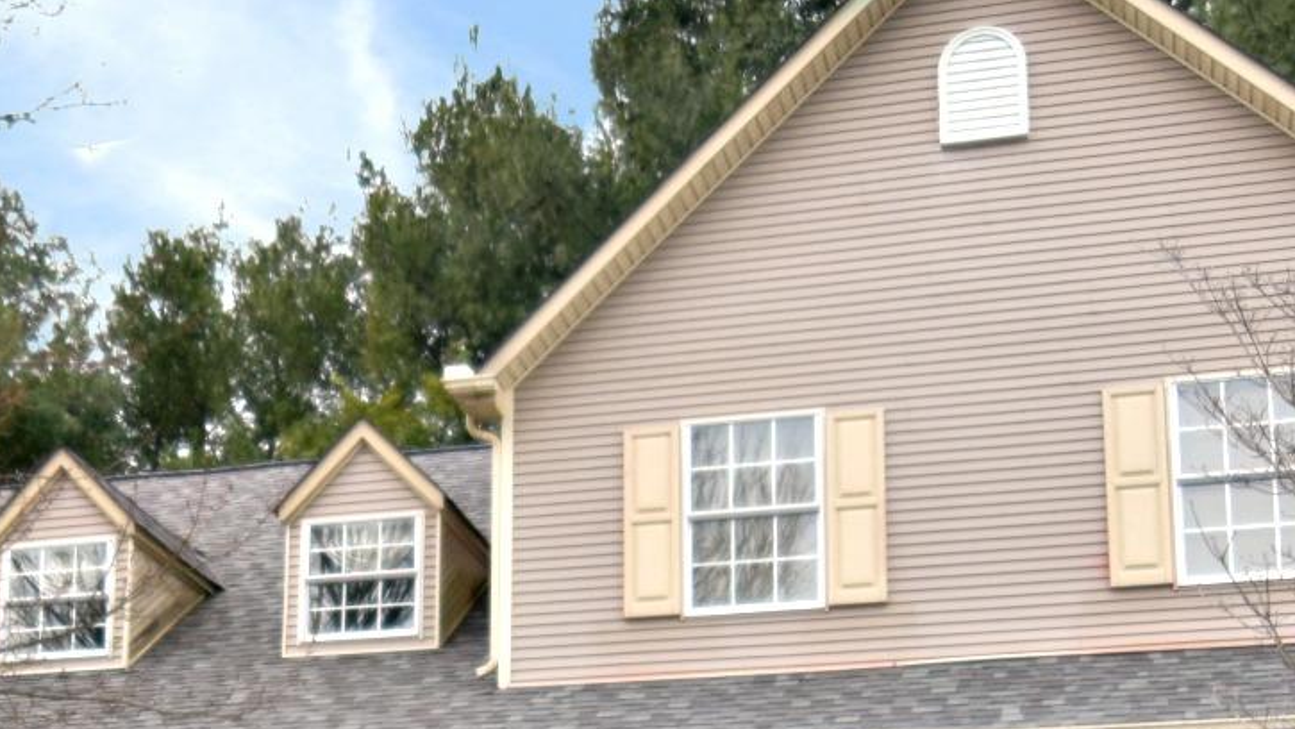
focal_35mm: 71
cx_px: 407
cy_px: 890
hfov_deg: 29.7
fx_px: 2423
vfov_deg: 16.4
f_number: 4
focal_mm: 15
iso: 400
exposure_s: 1/250
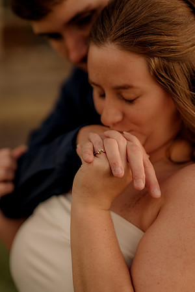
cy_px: 146
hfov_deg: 16.1
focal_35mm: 85
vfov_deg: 23.9
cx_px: 98
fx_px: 691
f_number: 1.8
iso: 100
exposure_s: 1/80
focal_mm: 85
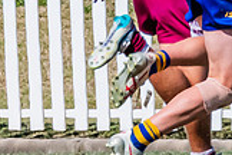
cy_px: -218
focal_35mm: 3701
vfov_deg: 0.4
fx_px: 23849
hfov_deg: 0.6
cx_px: 311
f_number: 11
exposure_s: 1/1600
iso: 800
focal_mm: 420
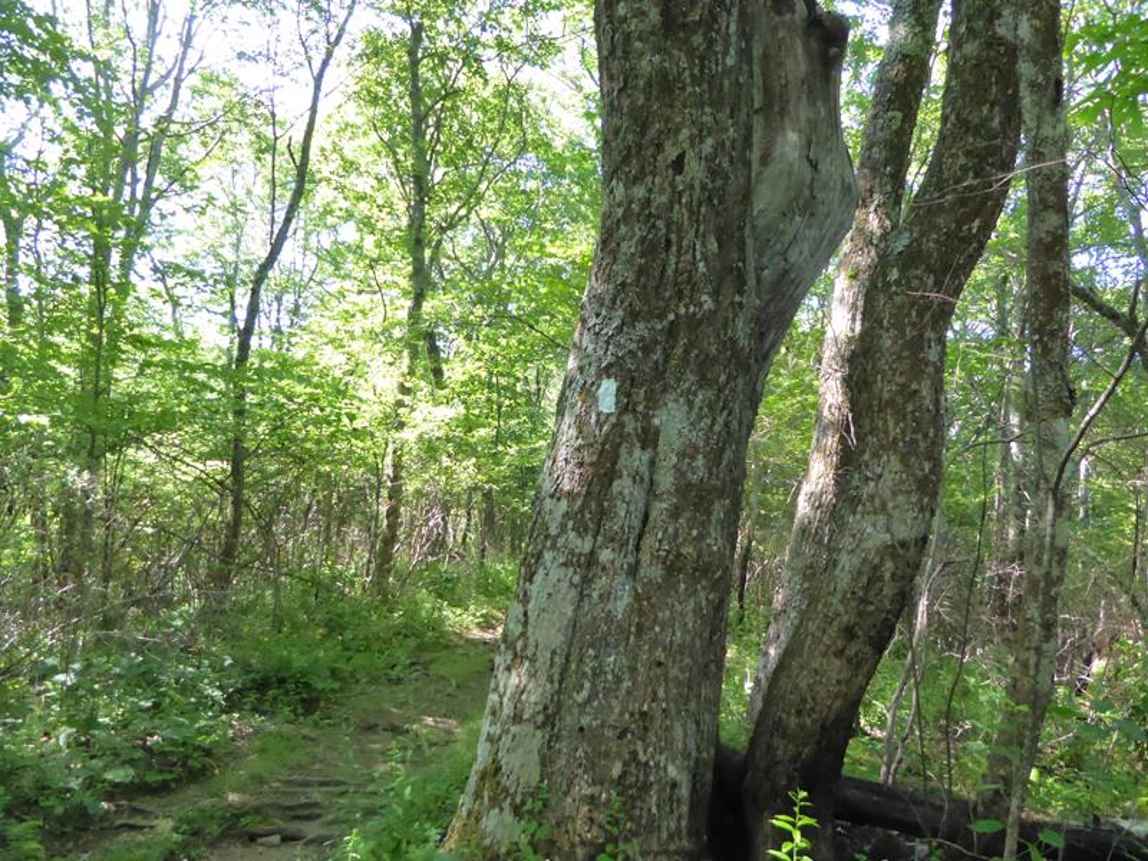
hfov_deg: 69.4
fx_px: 829
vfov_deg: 54.9
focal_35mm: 25
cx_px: 574
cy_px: 430
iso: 1250
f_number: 3.3
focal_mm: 4.3
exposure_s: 1/250
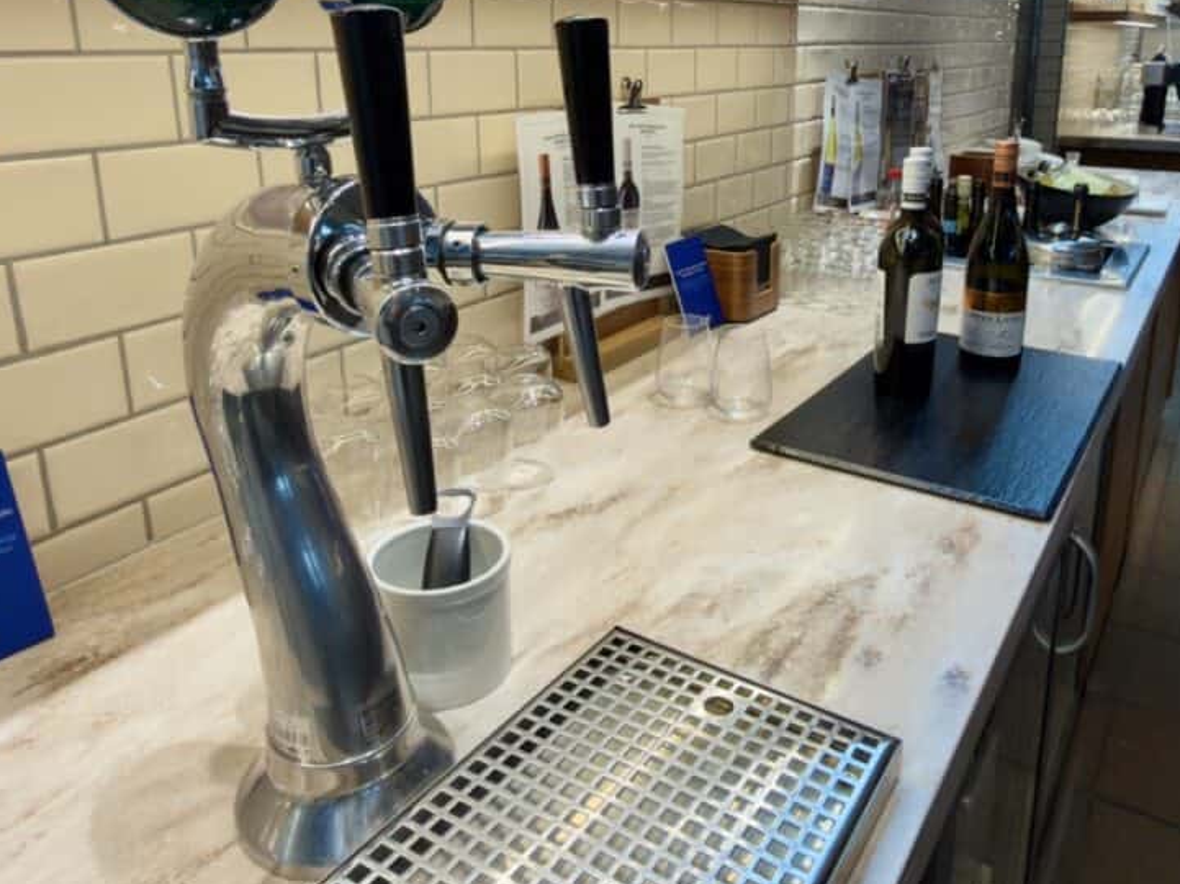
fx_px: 920
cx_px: 668
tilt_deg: -13.5
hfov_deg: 65.1
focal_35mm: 27
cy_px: 265
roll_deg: +0.3
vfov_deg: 50.0
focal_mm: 2.22
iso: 64
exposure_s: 1/50
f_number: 2.2
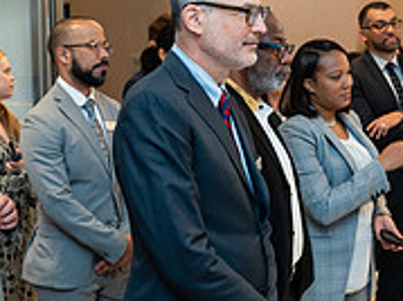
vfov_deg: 18.9
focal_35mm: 78
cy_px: 167
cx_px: 170
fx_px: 907
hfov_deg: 25.0
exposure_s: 1/160
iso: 400
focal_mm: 24
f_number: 4
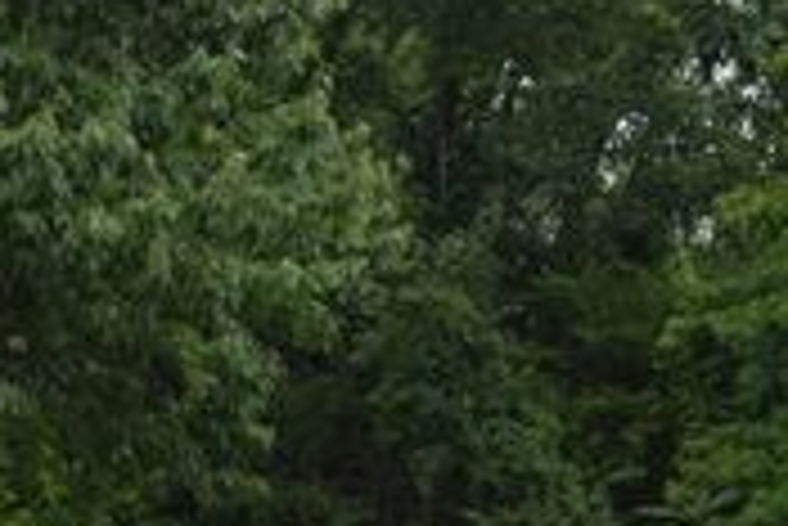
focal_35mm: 208
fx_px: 4557
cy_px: 868
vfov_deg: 6.5
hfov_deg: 9.9
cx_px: 648
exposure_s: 1/250
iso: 200
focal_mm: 38
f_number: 7.1
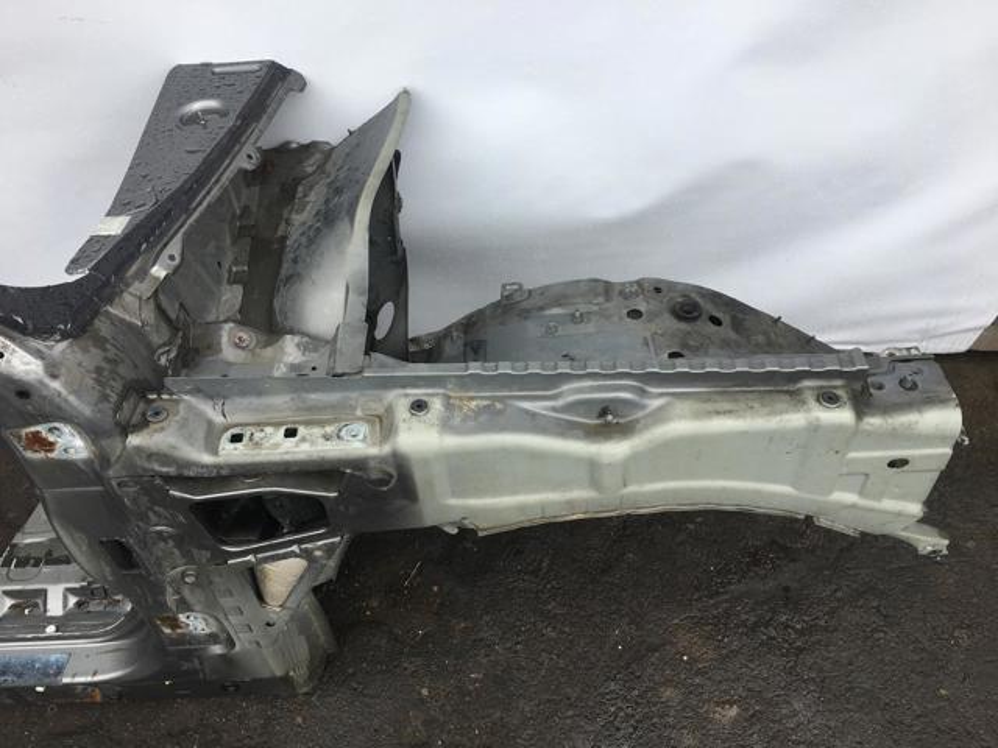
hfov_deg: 61.7
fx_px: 836
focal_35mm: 29
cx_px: 499
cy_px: 374
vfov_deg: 48.2
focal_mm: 4.15
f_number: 2.2
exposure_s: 1/359
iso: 25
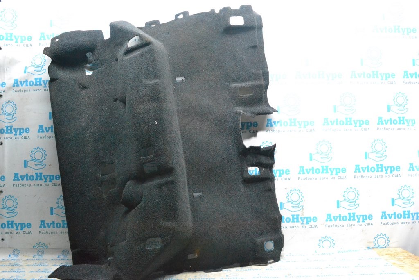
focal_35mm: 30
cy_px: 140
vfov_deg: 43.6
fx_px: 349
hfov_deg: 61.9
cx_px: 210
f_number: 9
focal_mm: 20
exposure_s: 1/160
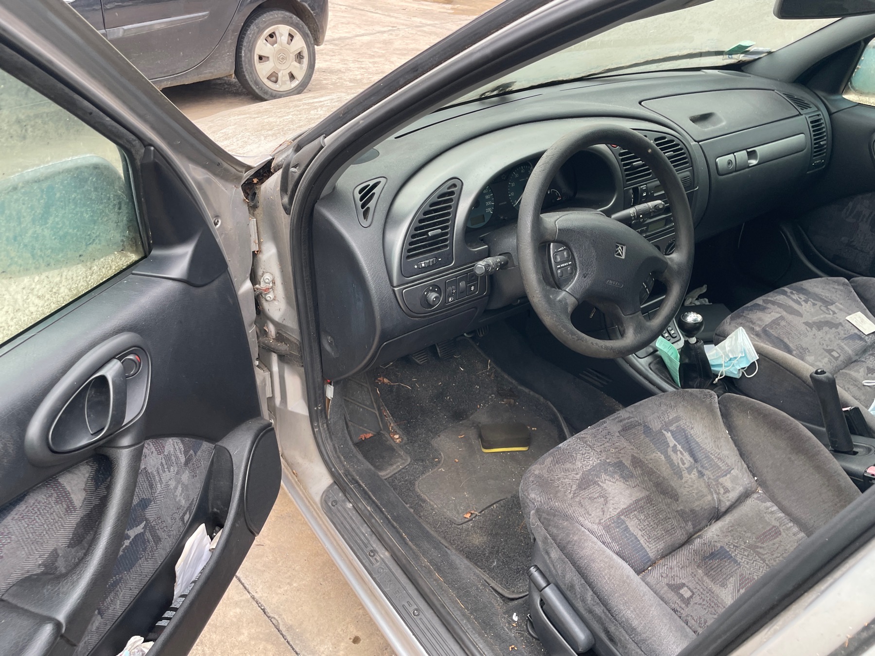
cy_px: 328
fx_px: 657
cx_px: 438
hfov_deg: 67.3
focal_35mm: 26
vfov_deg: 53.1
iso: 64
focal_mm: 4.2
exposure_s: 1/121
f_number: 1.6
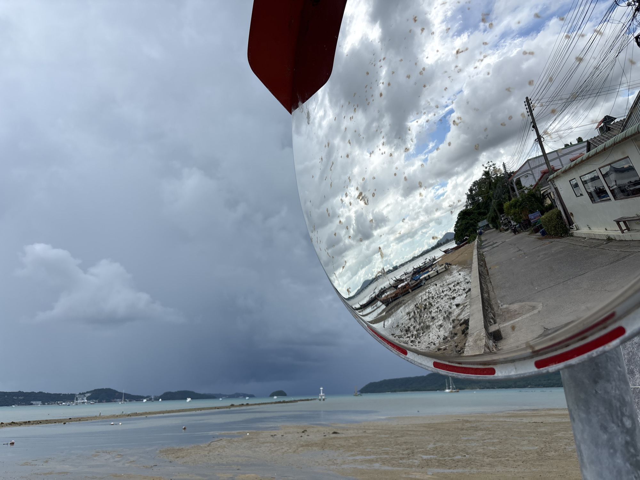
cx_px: 320
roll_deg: +2.4
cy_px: 240
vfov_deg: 53.1
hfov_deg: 67.3
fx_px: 481
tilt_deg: +15.1
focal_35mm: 26
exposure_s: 1/3788
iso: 50
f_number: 1.6
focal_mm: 5.96
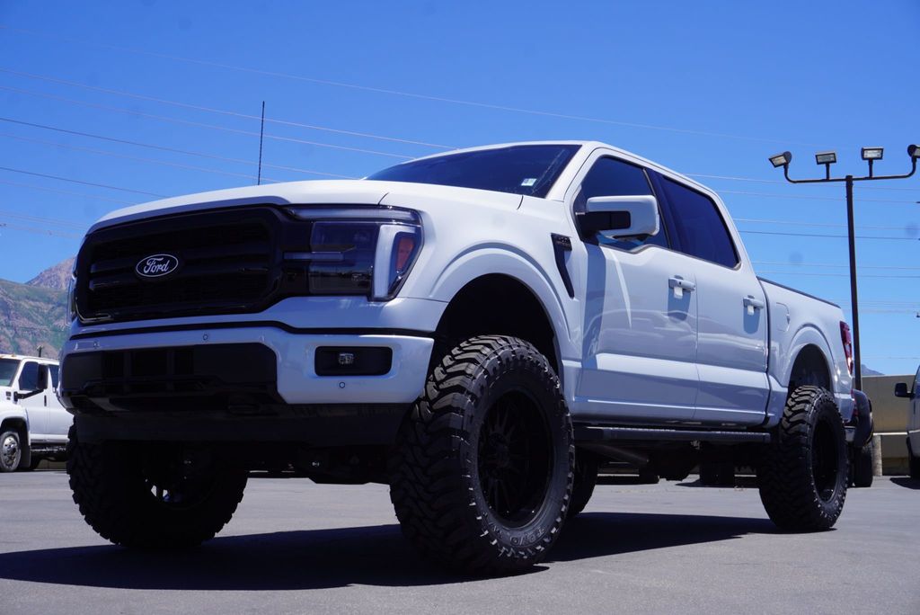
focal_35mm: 46
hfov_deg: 42.3
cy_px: 308
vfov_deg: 29.0
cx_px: 460
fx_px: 1189
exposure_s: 1/160
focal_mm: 31
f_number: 11
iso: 100
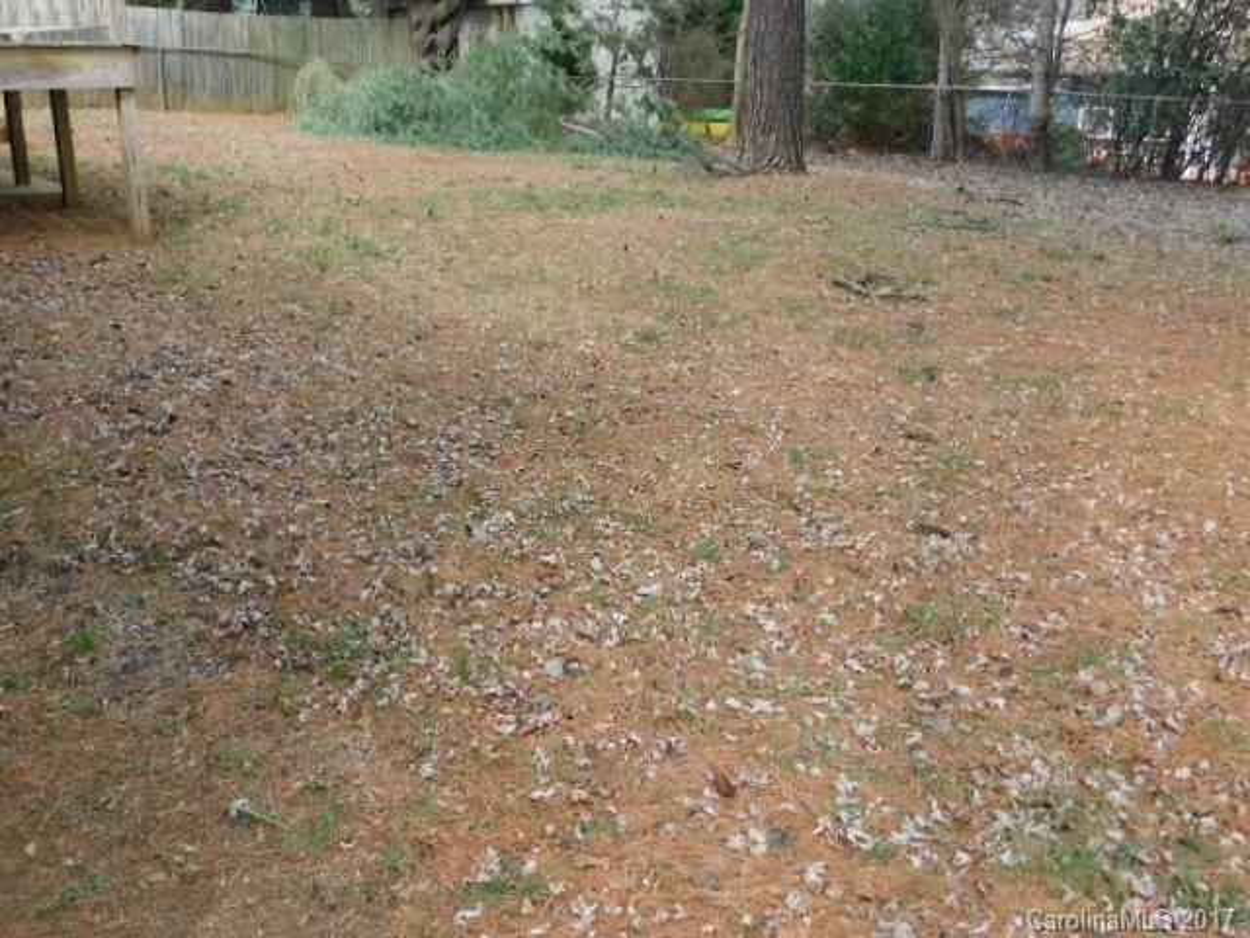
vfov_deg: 39.7
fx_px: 1300
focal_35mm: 36
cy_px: 469
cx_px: 625
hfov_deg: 51.4
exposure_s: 1/250
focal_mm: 6.3
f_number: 3.5
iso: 125
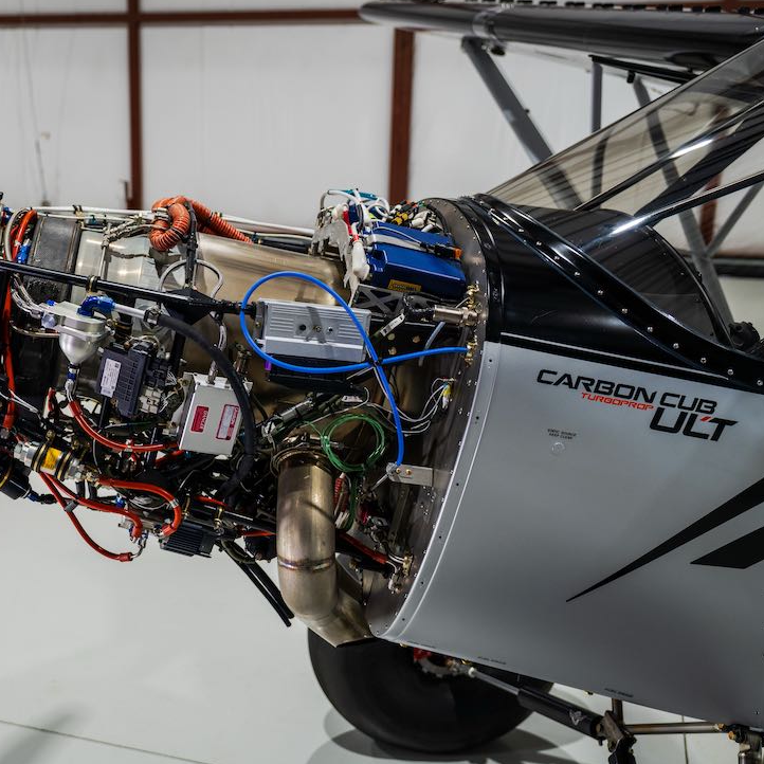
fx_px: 1199
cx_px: 151
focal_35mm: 48
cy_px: 343
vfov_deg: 35.3
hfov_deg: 34.3
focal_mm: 34
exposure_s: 1/80
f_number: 2.8
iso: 400
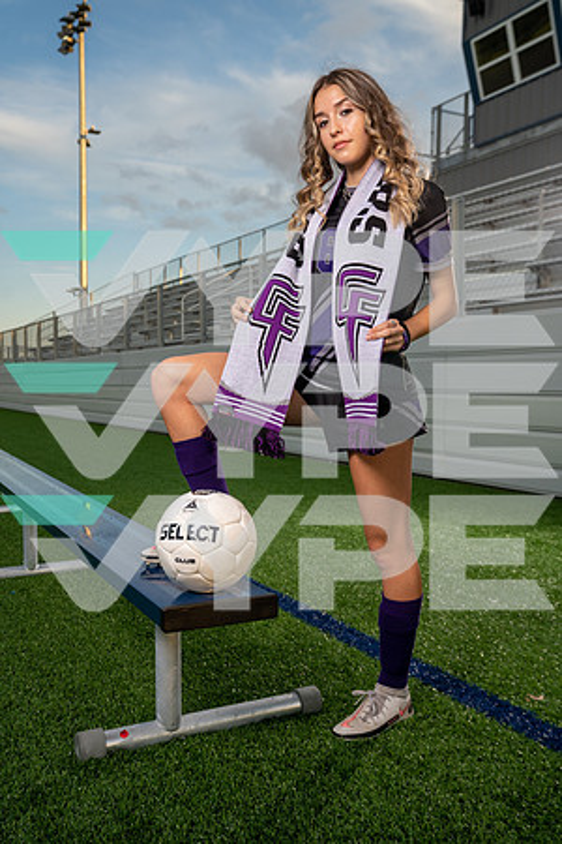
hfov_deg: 38.9
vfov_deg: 55.8
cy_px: 422
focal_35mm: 34
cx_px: 281
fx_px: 796
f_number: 5
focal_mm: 34
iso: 320
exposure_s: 1/400
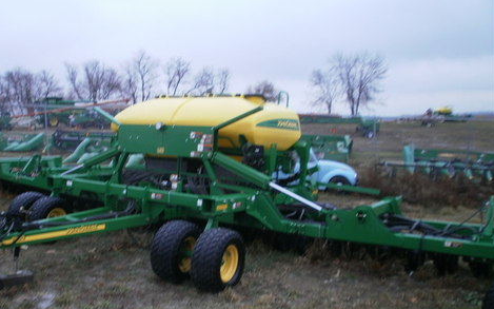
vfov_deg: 39.1
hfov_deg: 59.4
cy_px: 196
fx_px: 431
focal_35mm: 32
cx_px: 211
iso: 100
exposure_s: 1/100
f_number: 2.6
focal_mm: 4.65
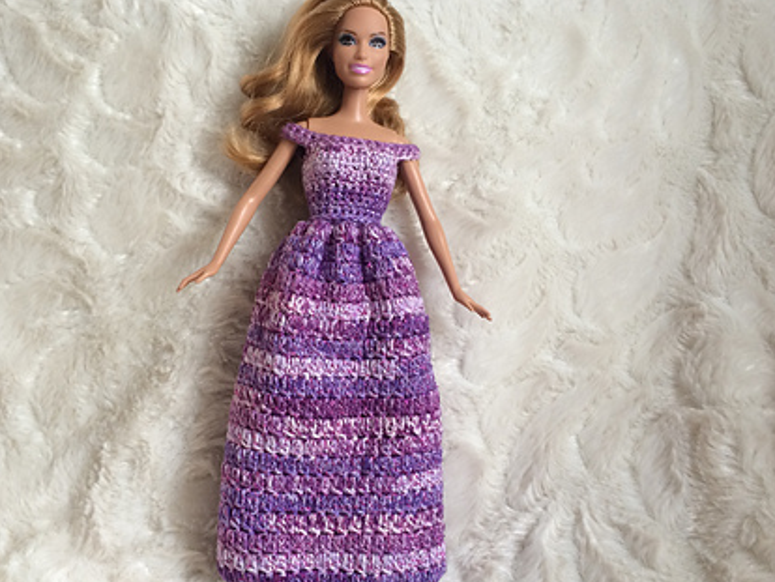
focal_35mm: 35
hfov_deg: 52.5
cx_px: 346
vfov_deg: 40.7
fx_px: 784
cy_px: 302
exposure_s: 1/30
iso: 100
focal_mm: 4.15
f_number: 2.2
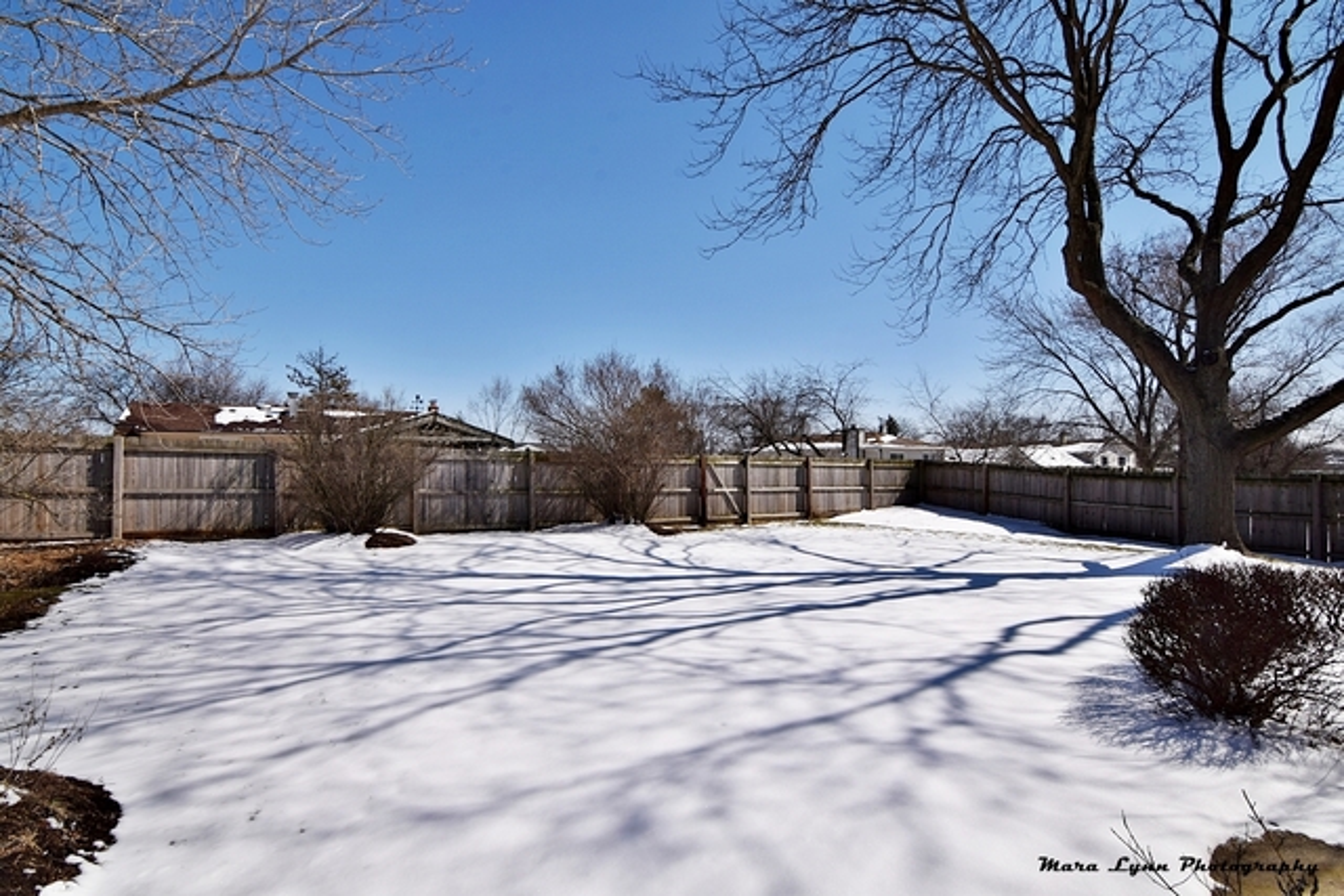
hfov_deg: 95.0
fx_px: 616
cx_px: 672
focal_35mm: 16
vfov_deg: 72.1
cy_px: 448
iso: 100
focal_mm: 11
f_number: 16
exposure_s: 1/200
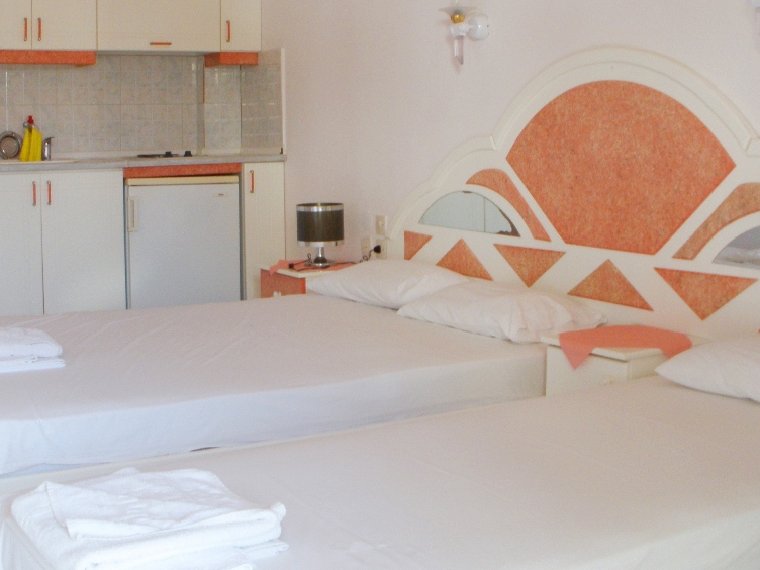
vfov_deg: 29.5
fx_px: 1076
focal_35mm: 49
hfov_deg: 38.9
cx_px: 360
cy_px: 199
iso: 125
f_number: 3.5
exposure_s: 1/30
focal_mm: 6.3
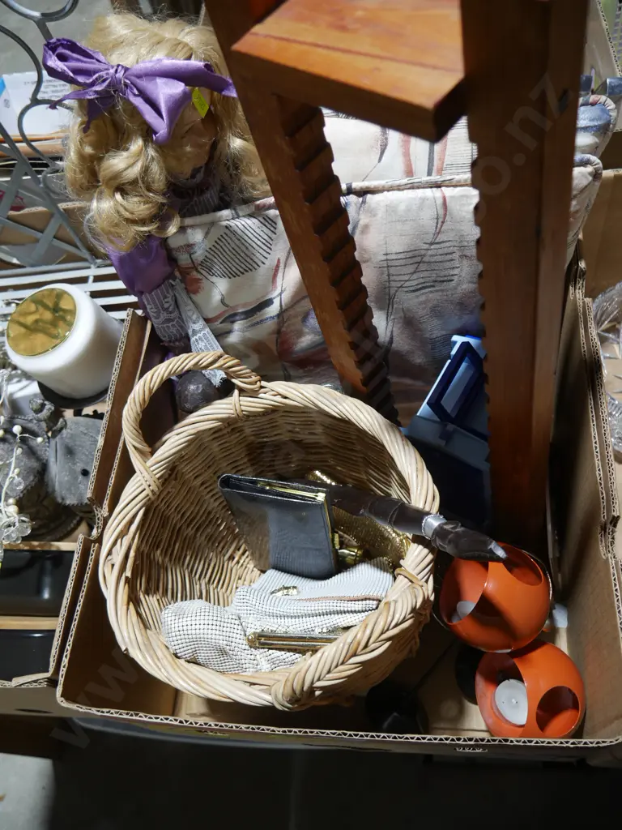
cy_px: 415
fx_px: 671
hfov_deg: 49.7
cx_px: 311
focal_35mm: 28
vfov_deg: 63.4
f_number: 3.5
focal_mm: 14
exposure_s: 1/60
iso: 200
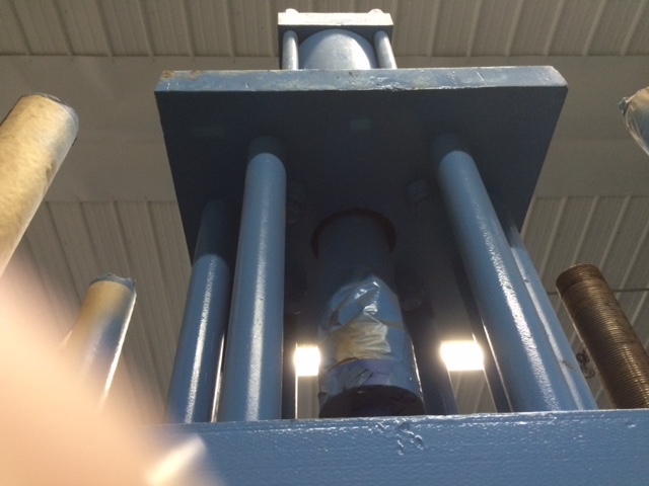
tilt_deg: +47.0
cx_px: 324
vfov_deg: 48.2
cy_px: 243
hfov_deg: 61.7
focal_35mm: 29
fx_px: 544
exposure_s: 1/30
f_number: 2.2
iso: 200
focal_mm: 4.15
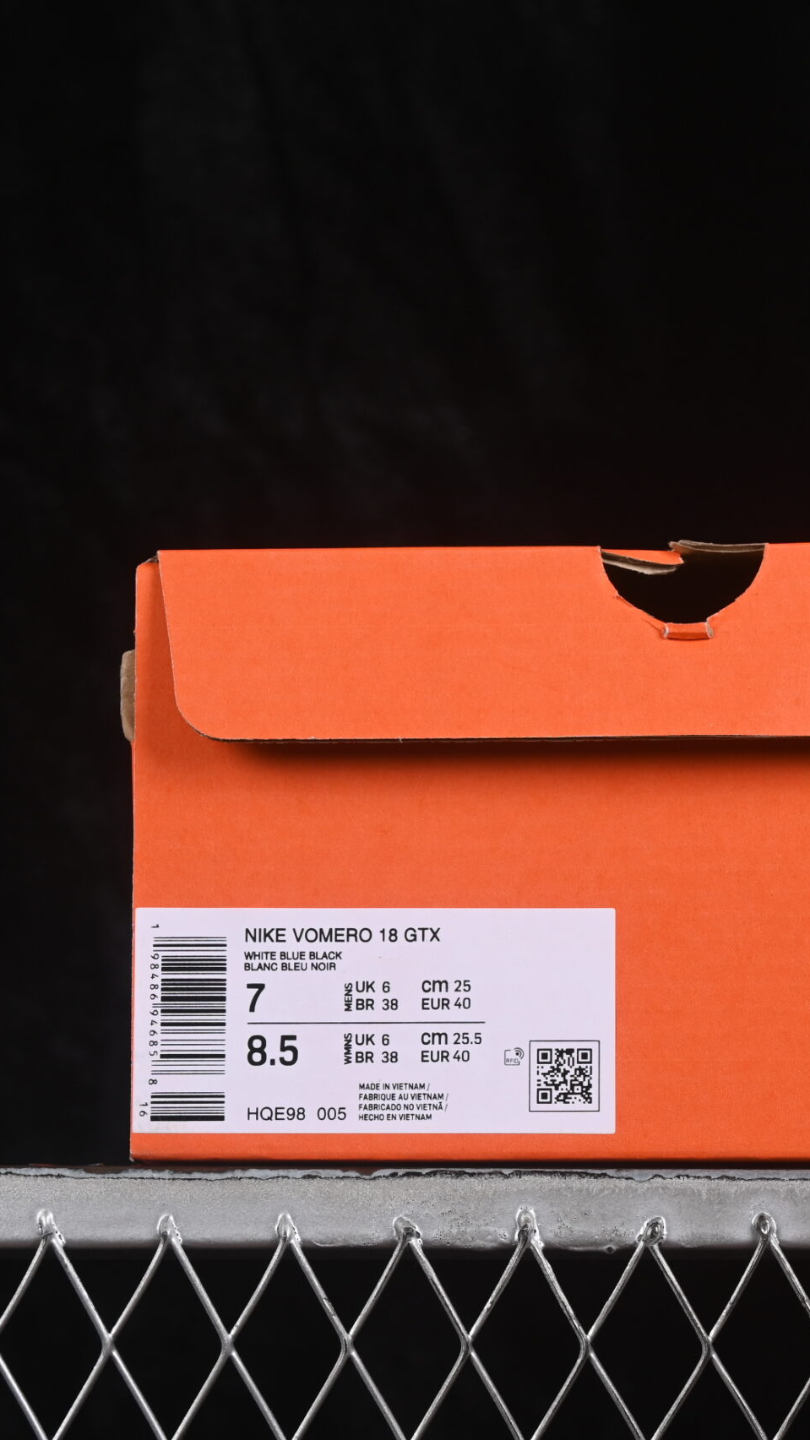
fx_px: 4506
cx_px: 654
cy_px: 720
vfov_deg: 18.2
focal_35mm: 118
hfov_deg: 10.2
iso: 160
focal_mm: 50
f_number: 8
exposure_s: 1/80
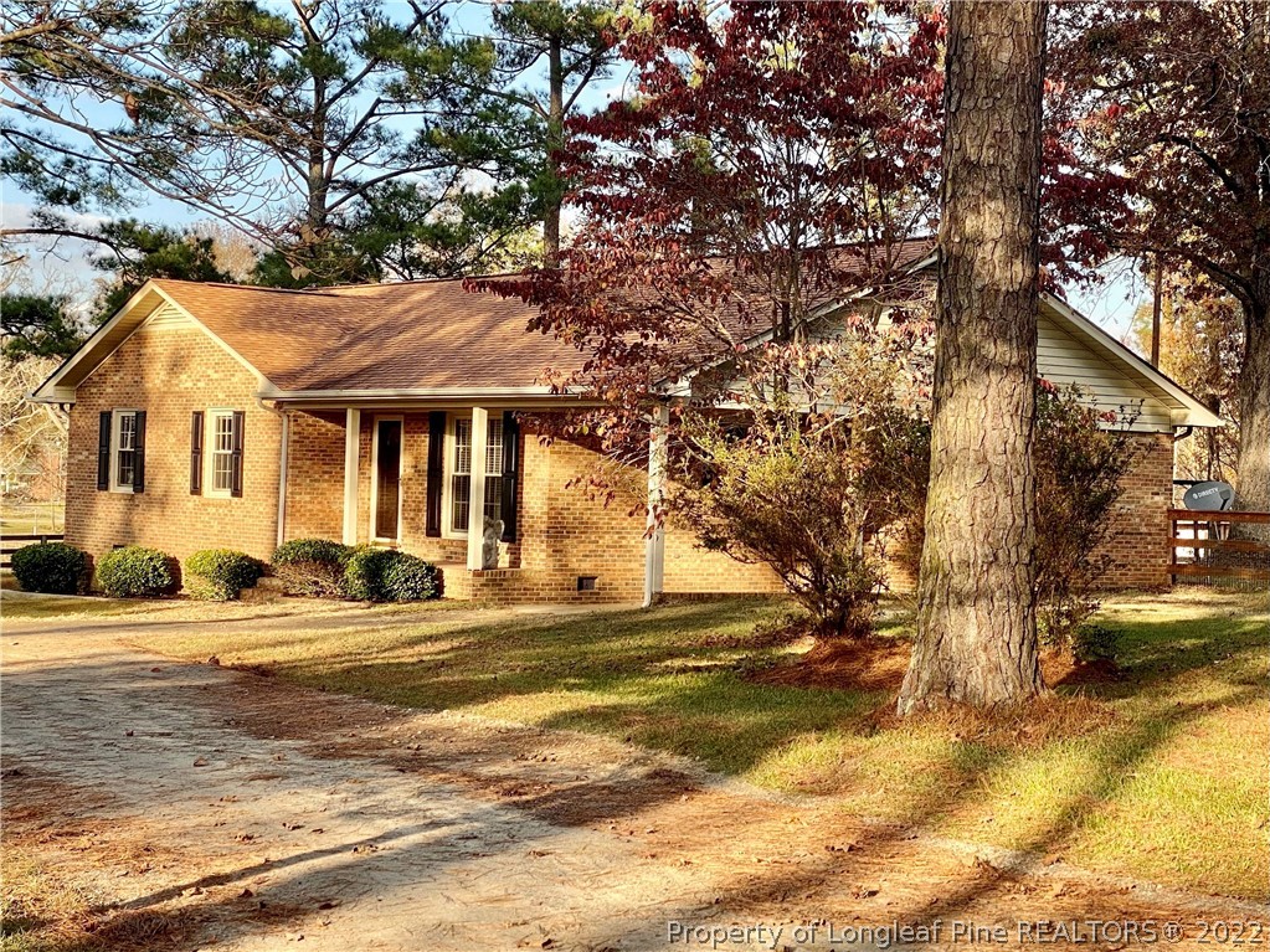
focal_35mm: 52
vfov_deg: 28.0
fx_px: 1908
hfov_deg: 36.8
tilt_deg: -0.5
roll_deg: -2.2
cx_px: 635
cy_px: 476
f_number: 2
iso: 20
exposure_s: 1/322
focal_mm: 6
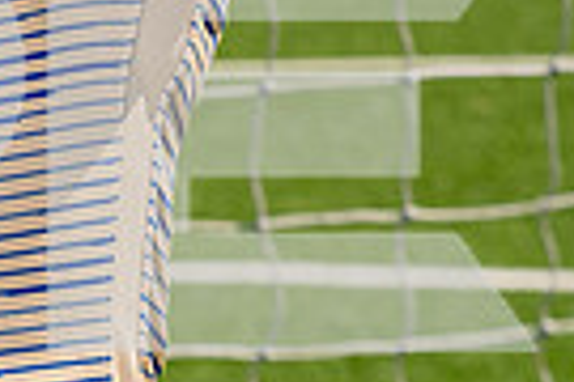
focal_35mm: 280
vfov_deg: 4.8
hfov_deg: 7.1
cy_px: -384
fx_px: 4464
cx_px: -531
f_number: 8
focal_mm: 65
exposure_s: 1/250
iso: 100
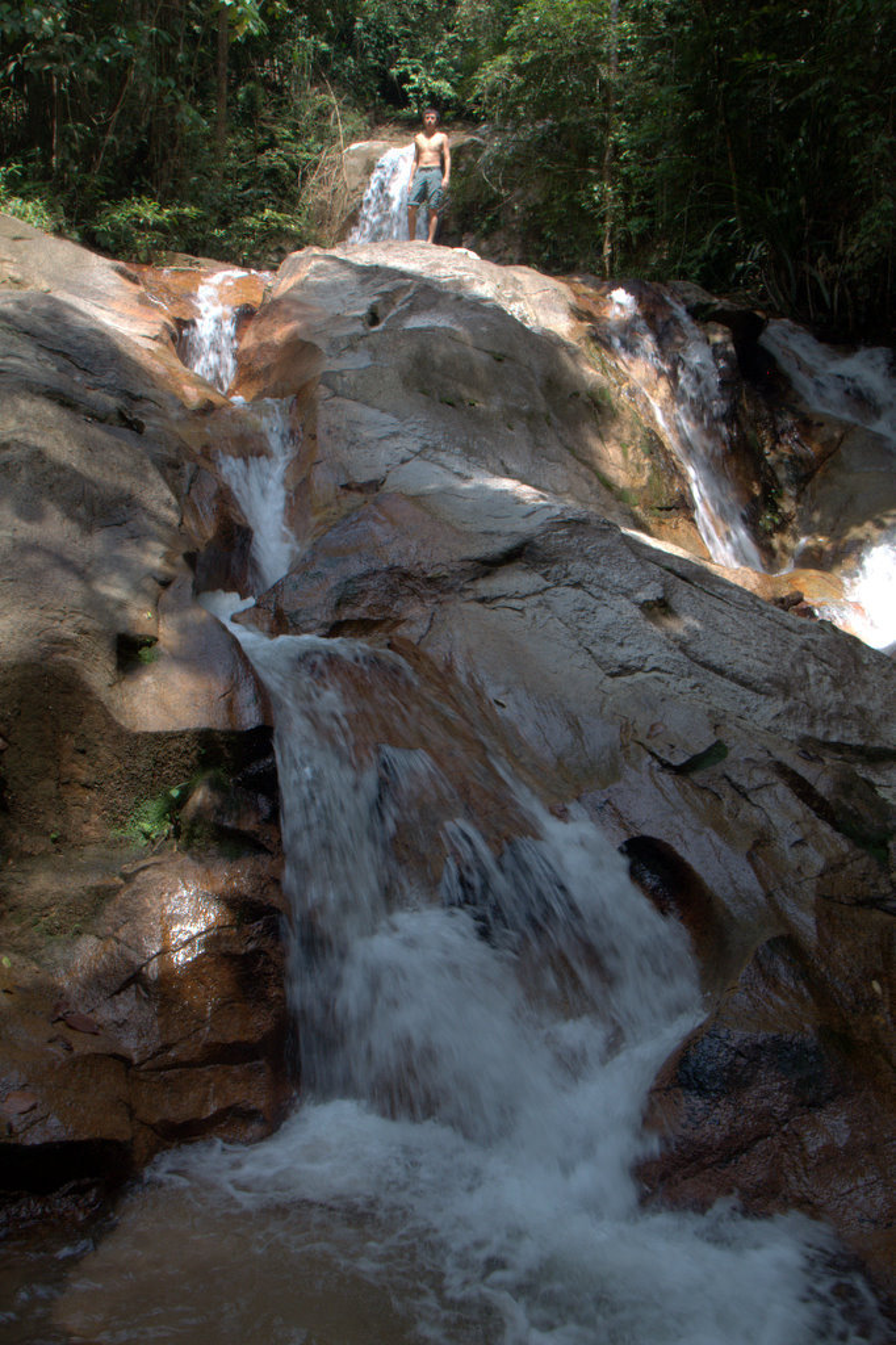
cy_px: 672
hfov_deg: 39.9
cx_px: 448
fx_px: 1233
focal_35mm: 33
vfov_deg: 57.2
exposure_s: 1/50
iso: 400
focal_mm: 22
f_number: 20
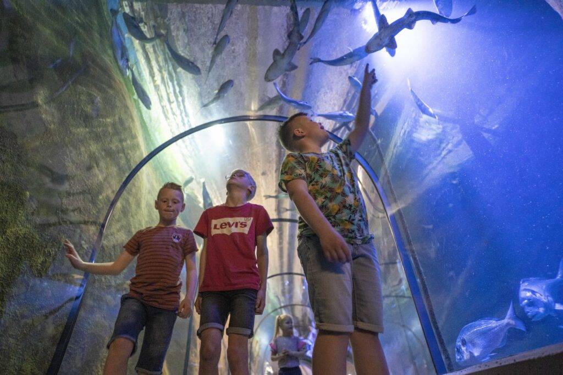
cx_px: 282
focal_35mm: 20
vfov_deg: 61.9
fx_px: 313
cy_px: 188
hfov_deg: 84.0
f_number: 1.8
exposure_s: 1/60
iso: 3200
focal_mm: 20
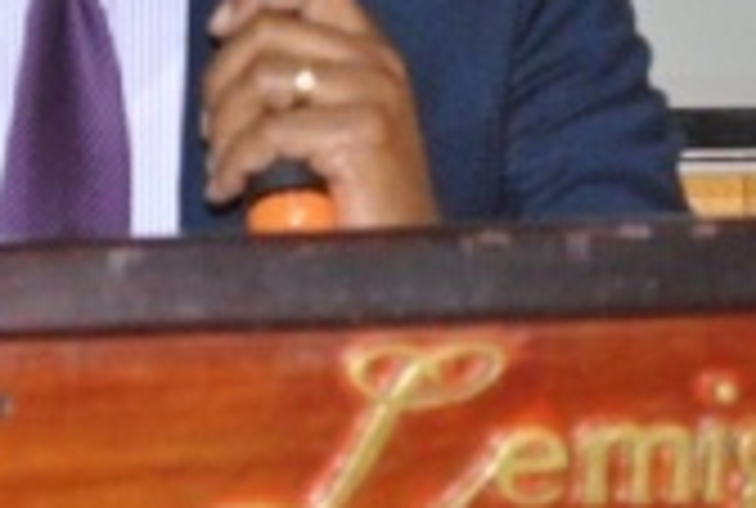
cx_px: 202
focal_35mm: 294
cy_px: -139
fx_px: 6186
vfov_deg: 4.7
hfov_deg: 7.0
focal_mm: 55
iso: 1600
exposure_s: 1/60
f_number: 5.6
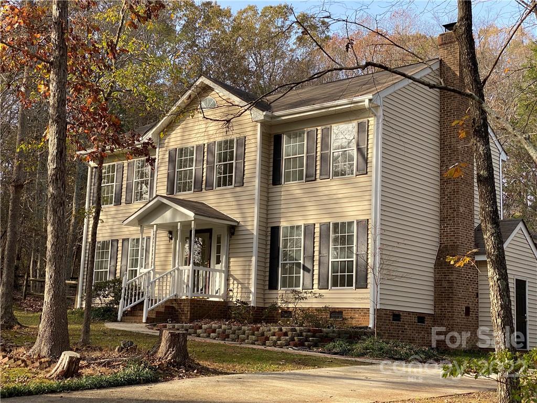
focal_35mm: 52
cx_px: 268
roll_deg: -1.8
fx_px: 807
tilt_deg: +9.4
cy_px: 202
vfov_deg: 28.0
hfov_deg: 36.8
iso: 20
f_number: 2
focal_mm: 6
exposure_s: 1/369
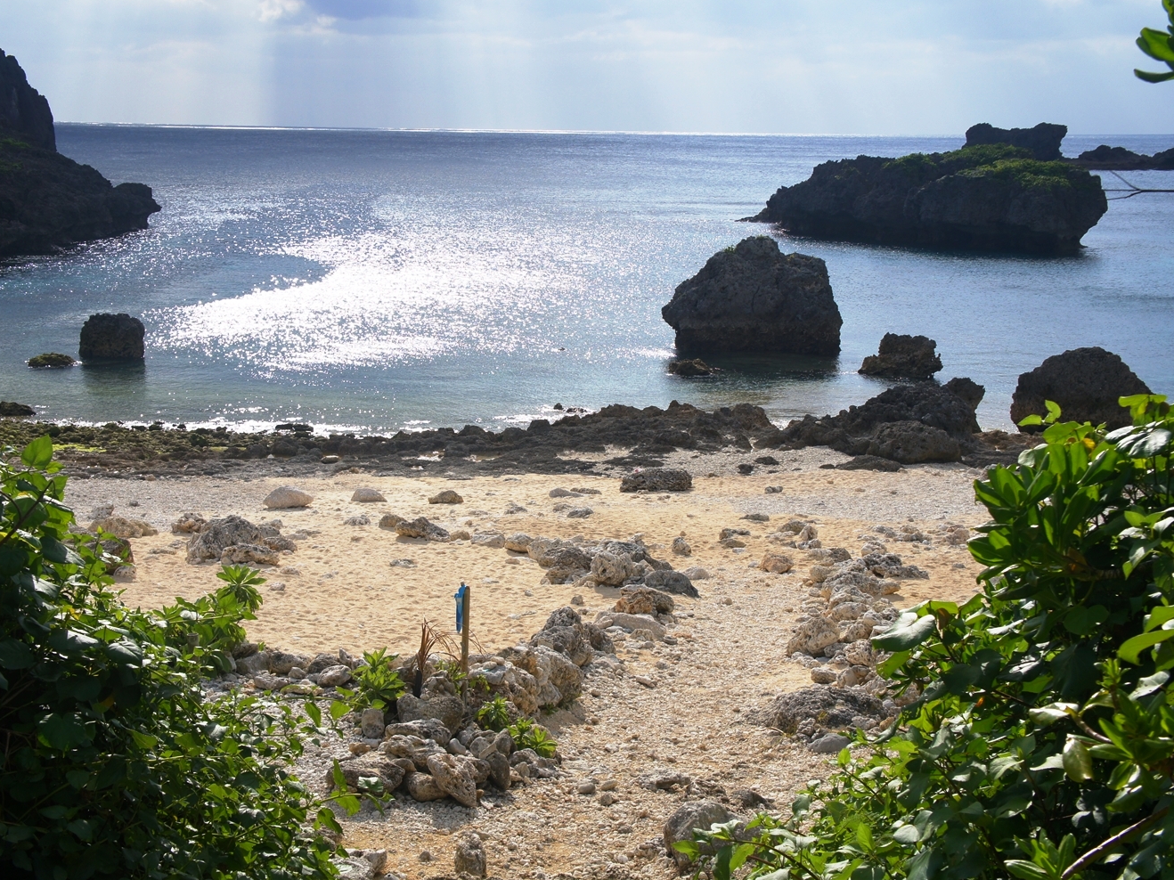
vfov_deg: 30.5
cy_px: 437
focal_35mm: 48
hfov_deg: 40.0
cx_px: 562
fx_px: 1612
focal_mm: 29
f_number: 8
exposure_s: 1/640
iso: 200
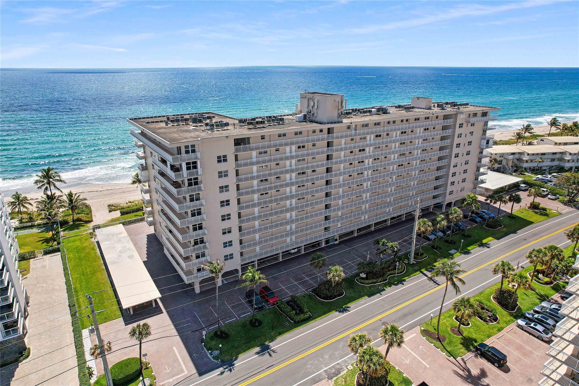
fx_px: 354
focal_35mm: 22
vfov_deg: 57.2
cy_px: 193
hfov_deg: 78.6
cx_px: 290
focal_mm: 8.38
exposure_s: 1/640
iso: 100
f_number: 2.8
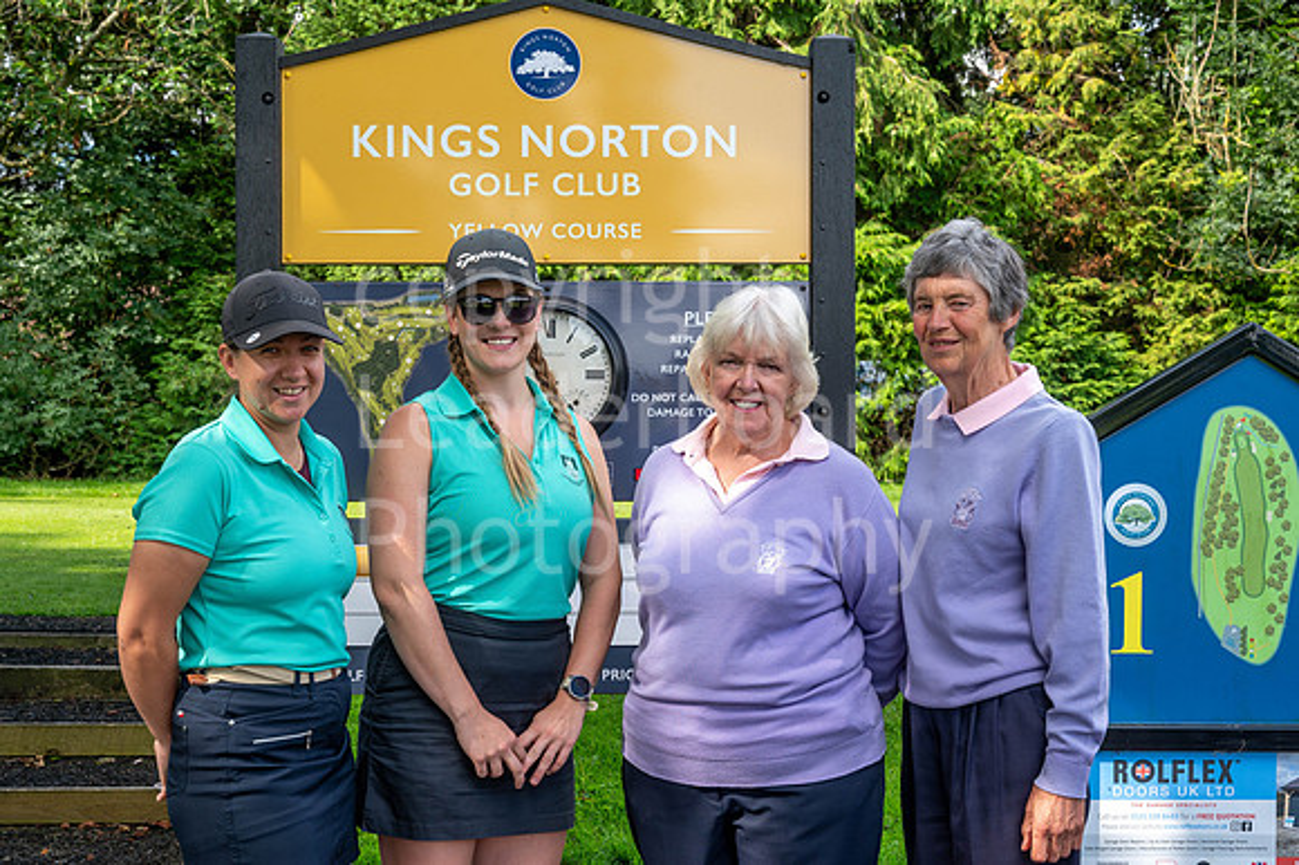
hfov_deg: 38.9
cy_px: 432
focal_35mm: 51
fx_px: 1839
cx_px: 650
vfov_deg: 26.5
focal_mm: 51
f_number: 8
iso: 160
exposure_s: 1/100
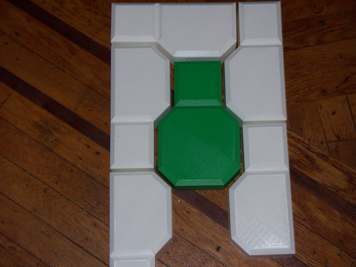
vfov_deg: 18.4
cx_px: 178
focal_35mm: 80
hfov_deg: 24.4
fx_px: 823
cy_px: 134
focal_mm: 16.86
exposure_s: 1/50
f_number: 3.4
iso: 200
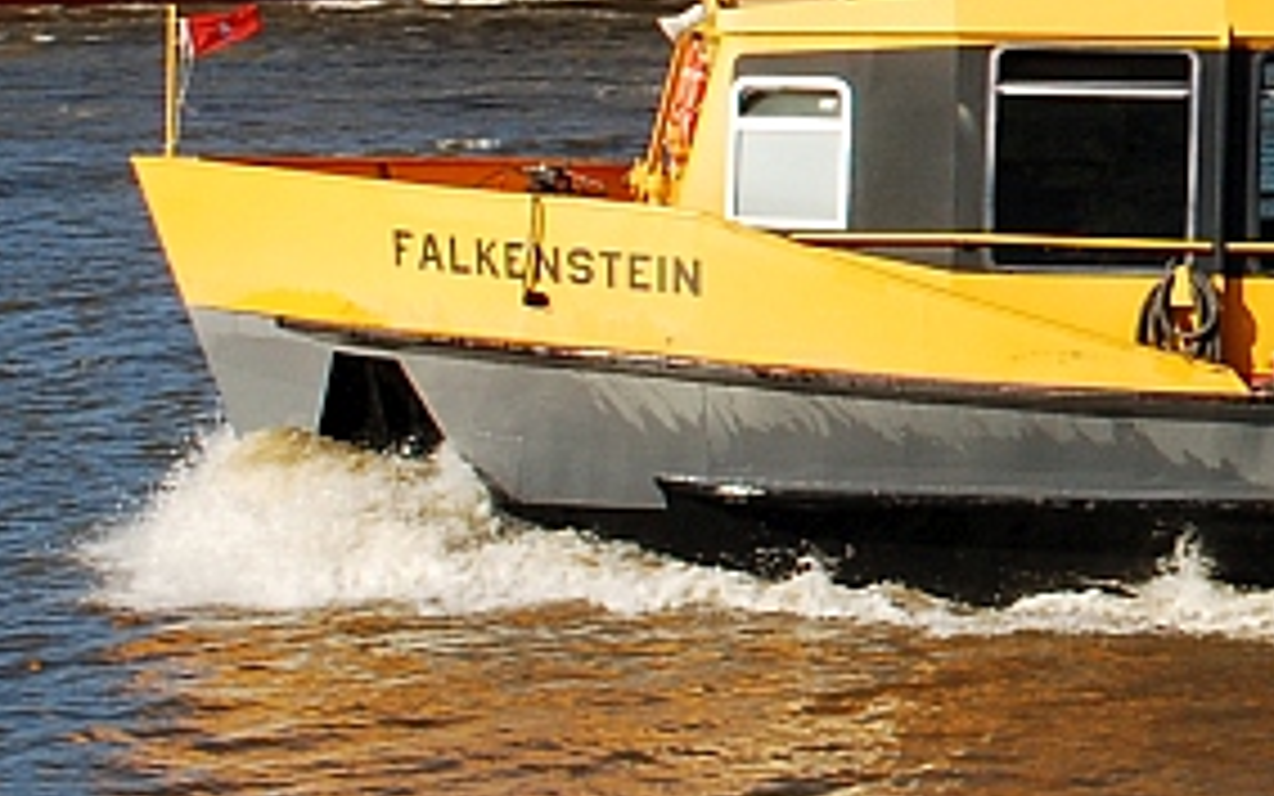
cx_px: 2156
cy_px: -164
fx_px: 6732
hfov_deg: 10.3
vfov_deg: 6.7
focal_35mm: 194
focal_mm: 35
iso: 200
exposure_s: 1/200
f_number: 10
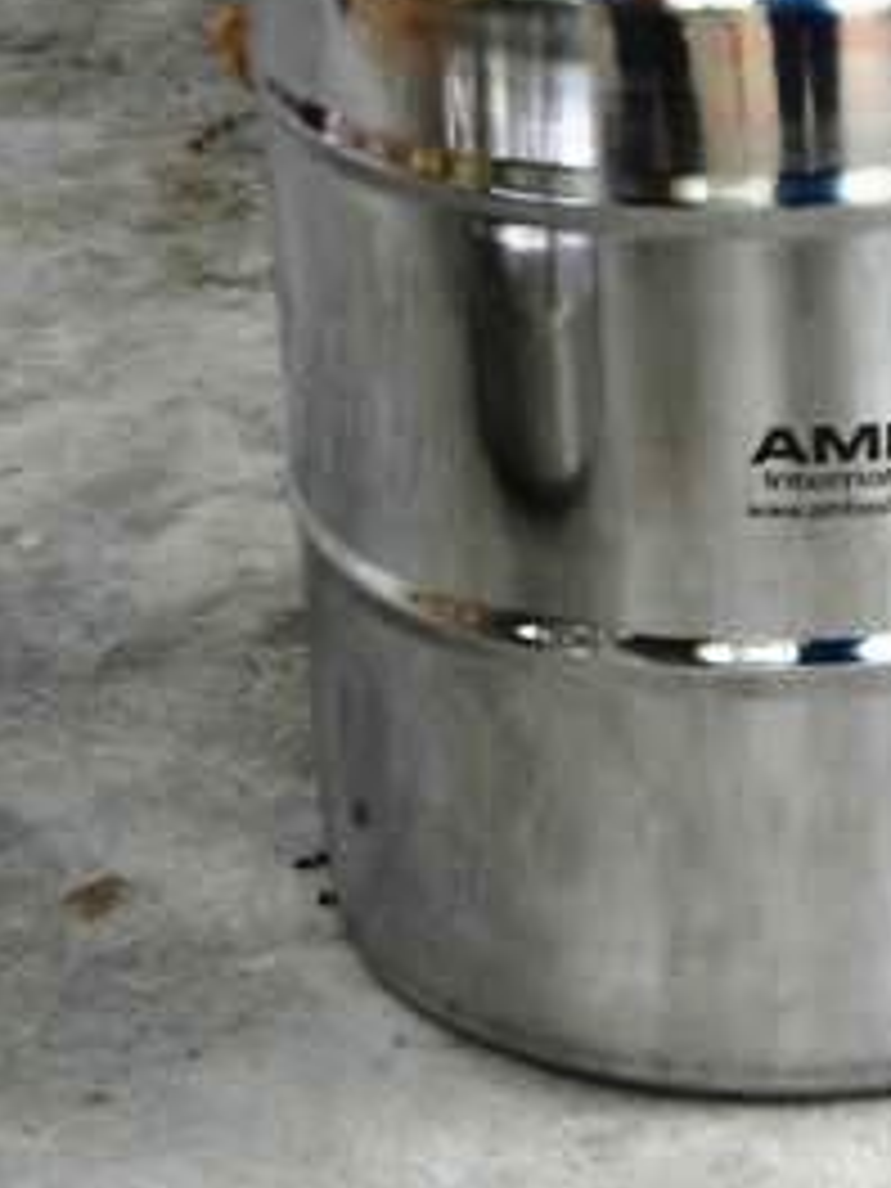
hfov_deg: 17.2
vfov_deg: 22.7
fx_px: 2917
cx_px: 720
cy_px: 216
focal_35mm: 85
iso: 80
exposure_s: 1/64.8
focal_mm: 8.6
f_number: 3.9
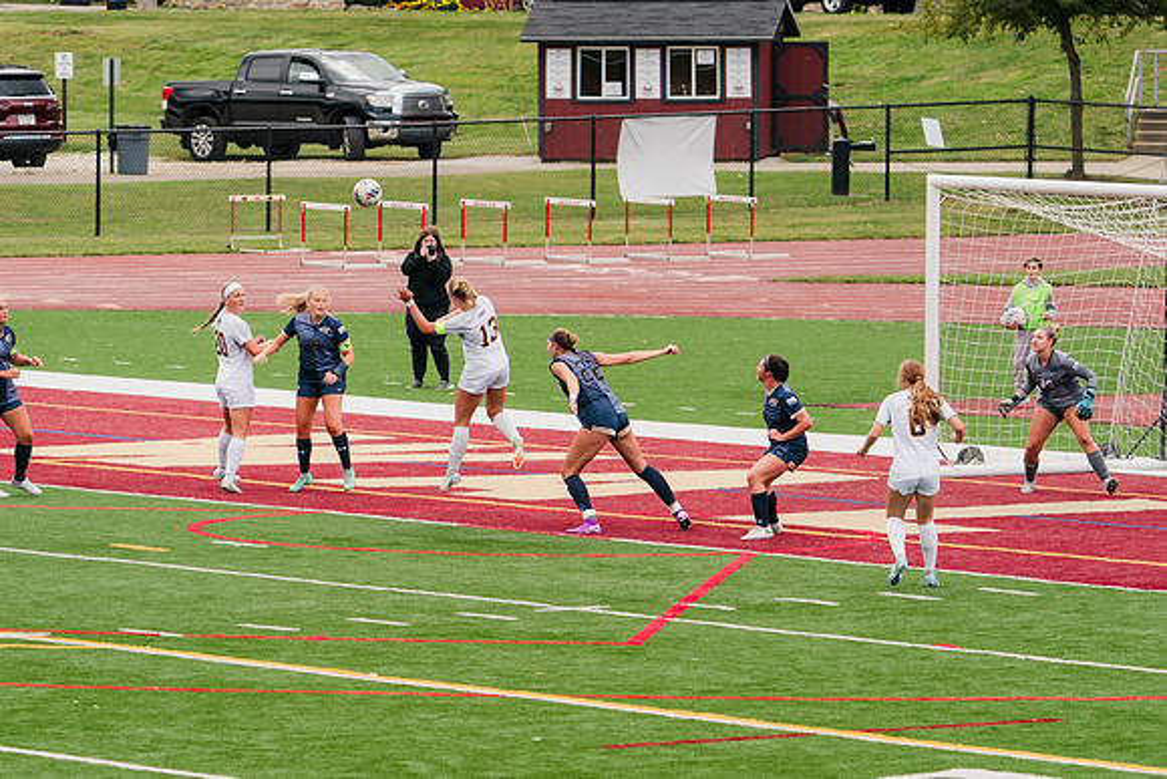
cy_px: 474
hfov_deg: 7.9
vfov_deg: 5.3
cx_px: 505
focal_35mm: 259
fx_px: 8407
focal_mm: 200
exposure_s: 1/1600
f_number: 5.6
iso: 500
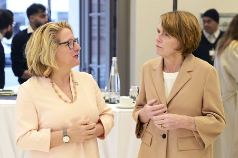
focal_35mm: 86
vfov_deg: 15.9
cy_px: 79
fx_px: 568
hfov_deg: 23.7
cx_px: 119
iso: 4000
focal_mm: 86
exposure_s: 1/250
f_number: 5
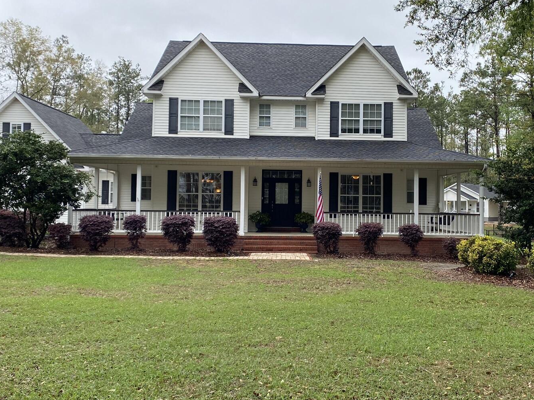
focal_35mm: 40
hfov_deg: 46.5
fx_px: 617
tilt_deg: +2.9
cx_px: 320
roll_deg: -1.1
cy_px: 183
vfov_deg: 35.9
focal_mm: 4.25
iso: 32
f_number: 1.8
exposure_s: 1/949
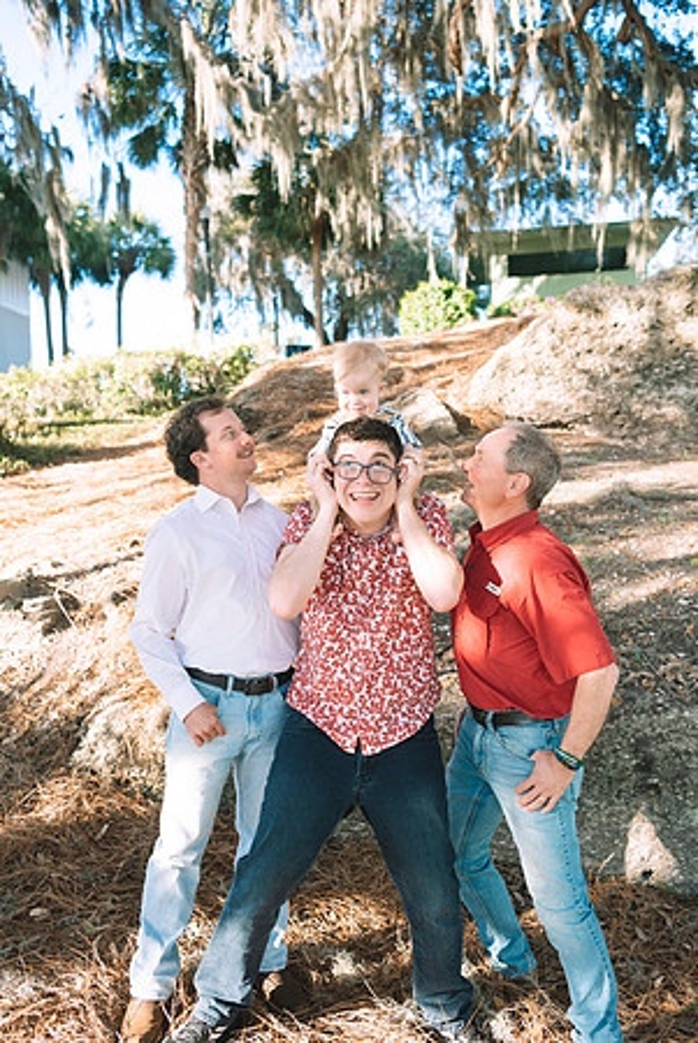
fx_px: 986
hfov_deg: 39.0
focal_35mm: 34
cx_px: 349
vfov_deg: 55.7
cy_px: 522
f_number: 3.5
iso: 1250
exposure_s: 1/1600
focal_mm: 34
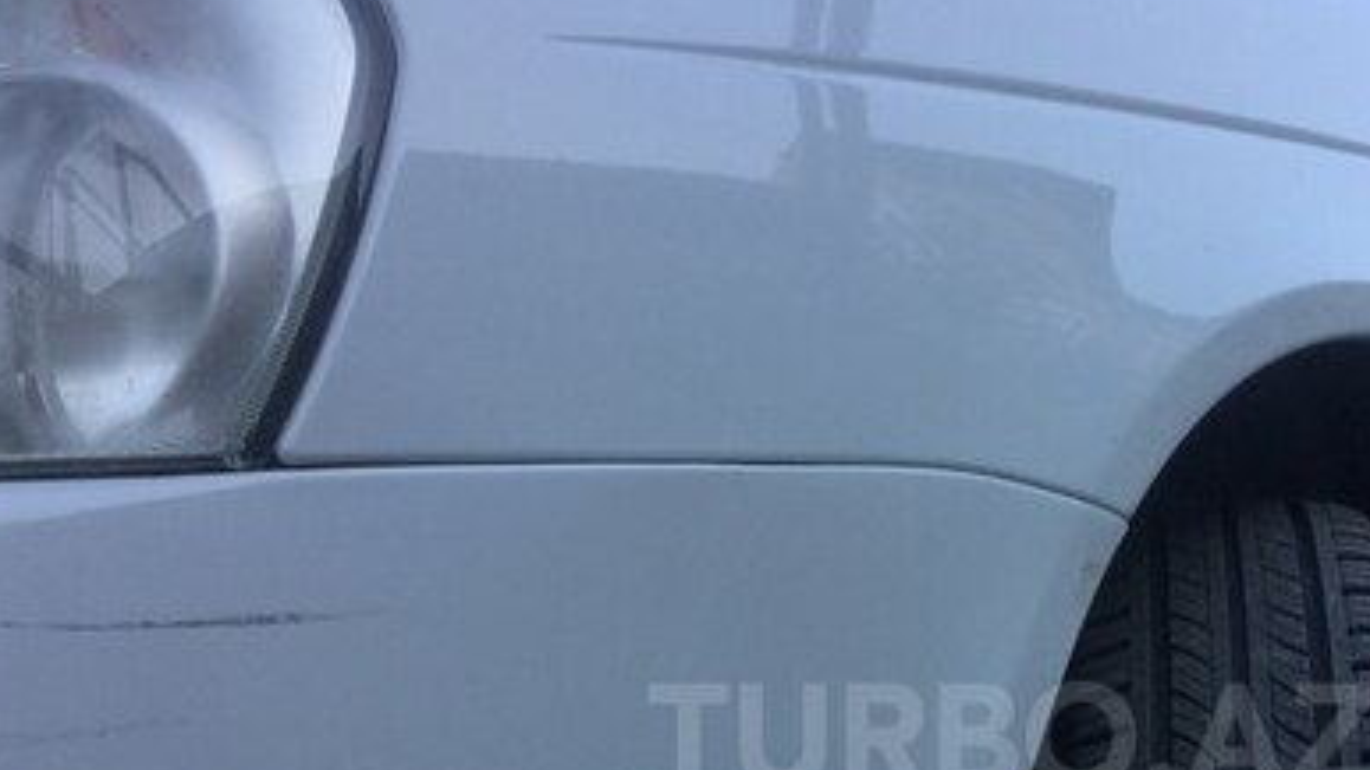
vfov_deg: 21.6
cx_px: 1012
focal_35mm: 54
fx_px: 1961
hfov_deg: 37.6
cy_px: 736
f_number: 2.2
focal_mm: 4.15
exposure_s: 1/373
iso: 32
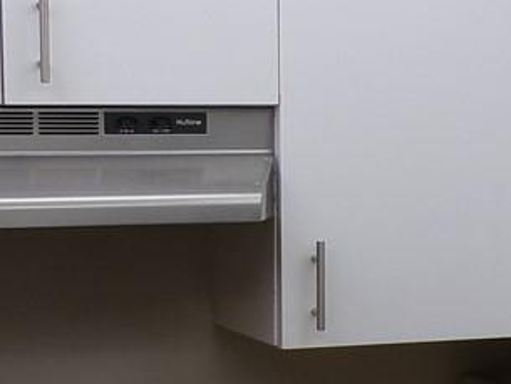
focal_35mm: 126
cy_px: 332
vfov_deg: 11.7
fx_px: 1861
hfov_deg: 15.5
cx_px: 429
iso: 100
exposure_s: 1/56
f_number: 3
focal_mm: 4.3
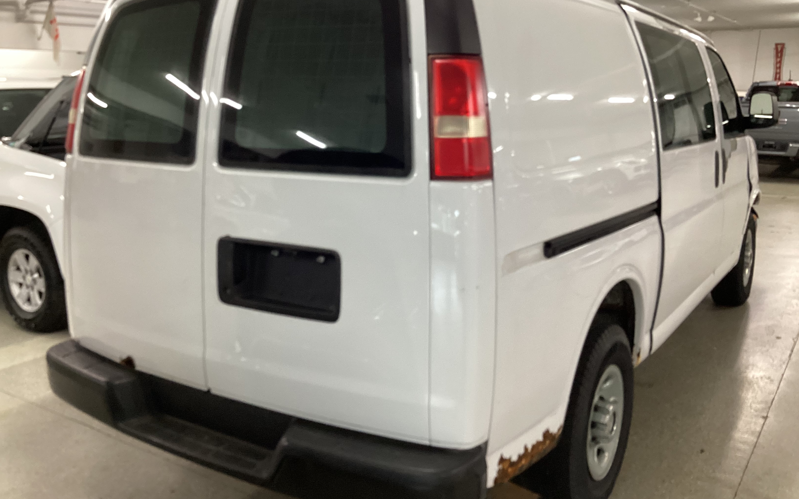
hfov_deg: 58.1
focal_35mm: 33
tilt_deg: -11.5
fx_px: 719
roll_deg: +0.0
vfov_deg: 38.2
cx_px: 399
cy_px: 209
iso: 200
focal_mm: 3.3
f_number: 2.4
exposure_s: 1/50
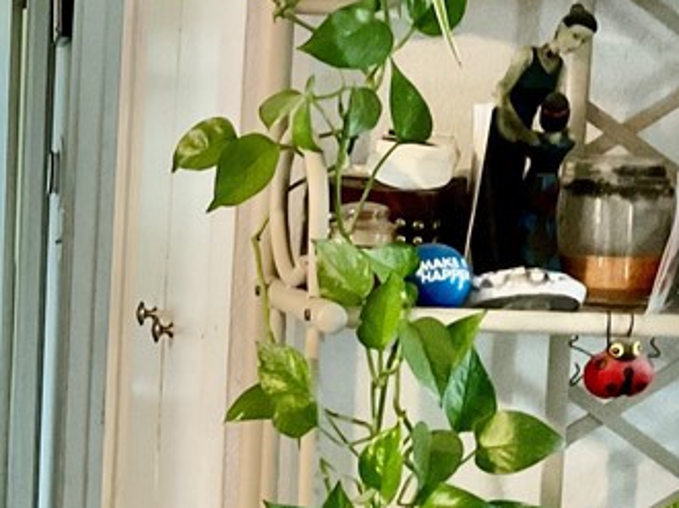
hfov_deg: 20.5
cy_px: 243
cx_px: -121
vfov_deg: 16.4
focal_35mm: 90
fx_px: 1764
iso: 250
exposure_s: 1/40
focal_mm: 3
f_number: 1.8
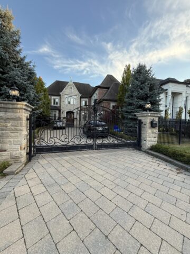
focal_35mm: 14
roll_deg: -1.4
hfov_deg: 85.7
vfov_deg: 102.1
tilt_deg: +0.6
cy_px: 127
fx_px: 102
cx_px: 95
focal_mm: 2.22
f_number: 2.2
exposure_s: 1/187
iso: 64
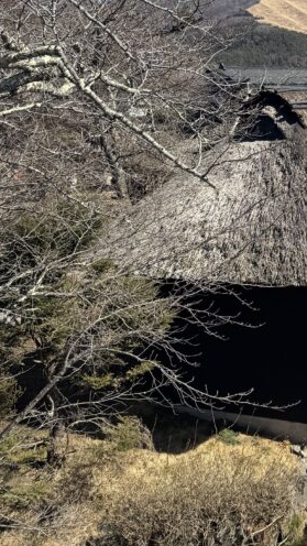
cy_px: 140
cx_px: 393
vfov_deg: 37.6
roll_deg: +0.4
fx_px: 781
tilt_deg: -2.7
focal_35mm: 54
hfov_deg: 20.4
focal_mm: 6.76
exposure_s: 1/3802
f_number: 1.78
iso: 80
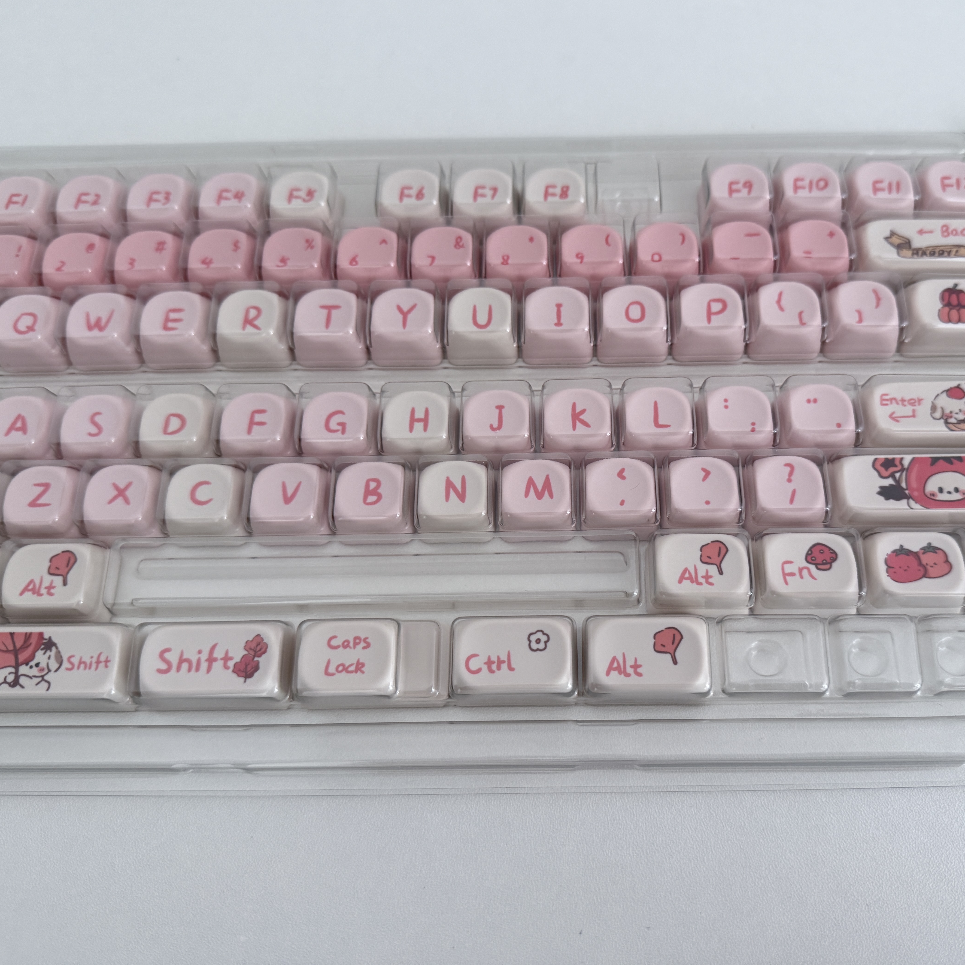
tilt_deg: -66.3
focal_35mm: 29
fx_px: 915
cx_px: 550
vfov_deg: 55.6
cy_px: 470
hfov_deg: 55.4
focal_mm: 6.76
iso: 200
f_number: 1.78
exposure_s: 1/76
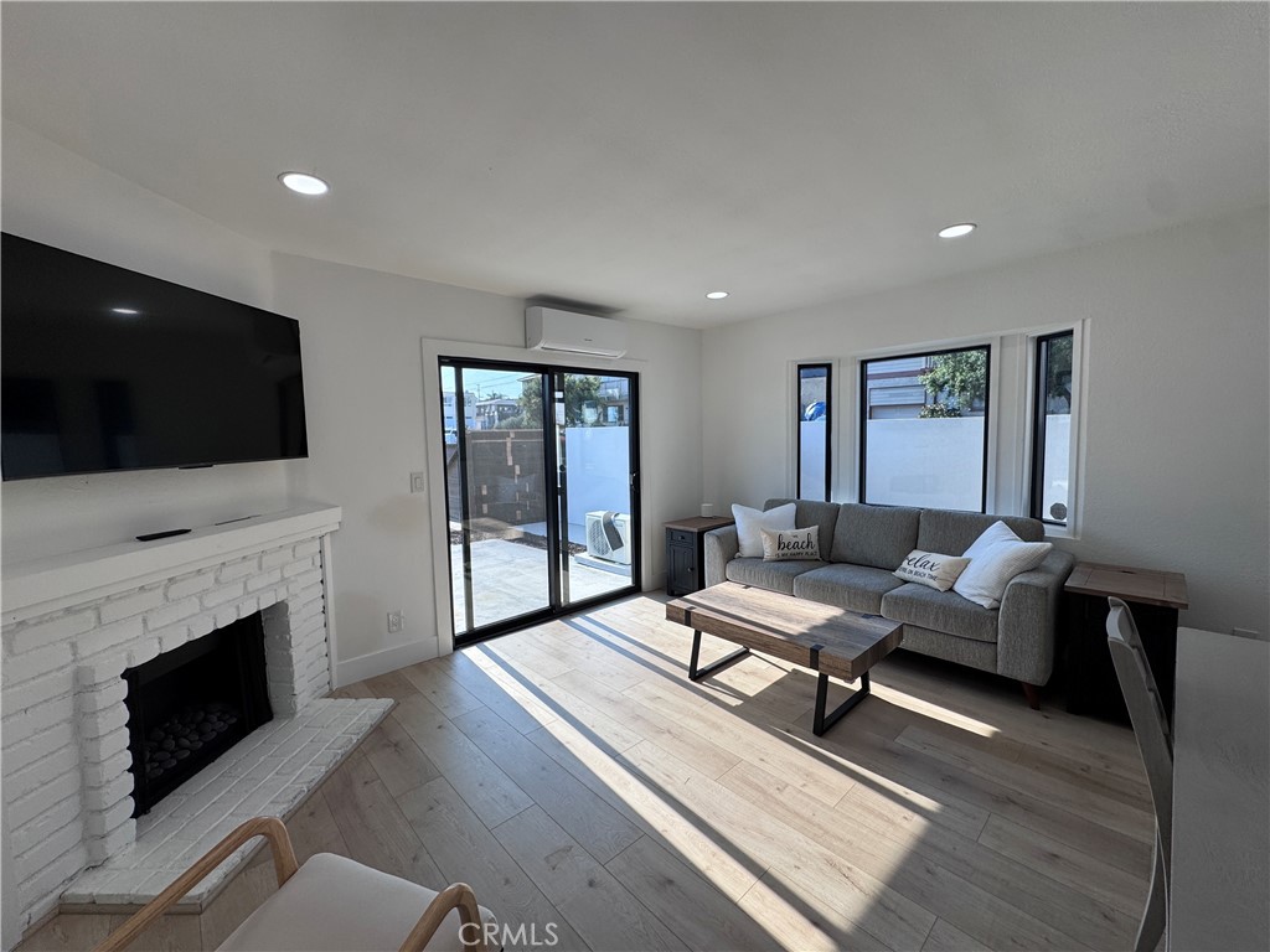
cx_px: 635
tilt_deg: -6.7
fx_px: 514
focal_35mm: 14
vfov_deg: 85.7
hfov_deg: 102.1
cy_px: 476
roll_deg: +1.0
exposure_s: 1/512
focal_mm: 2.22
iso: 40
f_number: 2.2
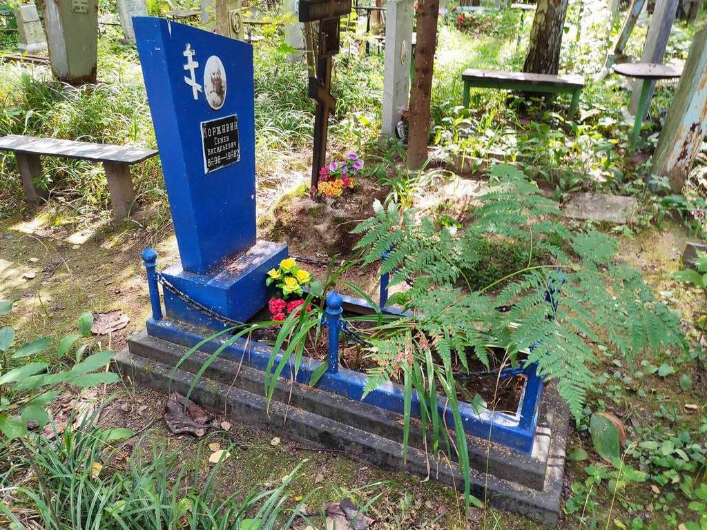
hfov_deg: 67.3
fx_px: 531
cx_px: 354
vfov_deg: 53.1
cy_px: 265
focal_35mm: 26
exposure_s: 1/100
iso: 128
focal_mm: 4.77
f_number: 1.75
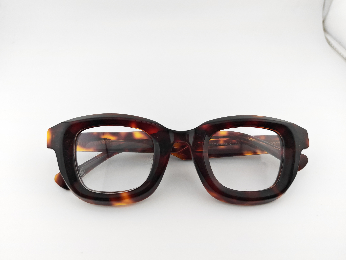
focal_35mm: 24
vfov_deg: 56.8
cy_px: 130
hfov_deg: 71.6
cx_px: 173
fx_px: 240
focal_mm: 6.12
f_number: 1.9
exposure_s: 1/400
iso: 1000
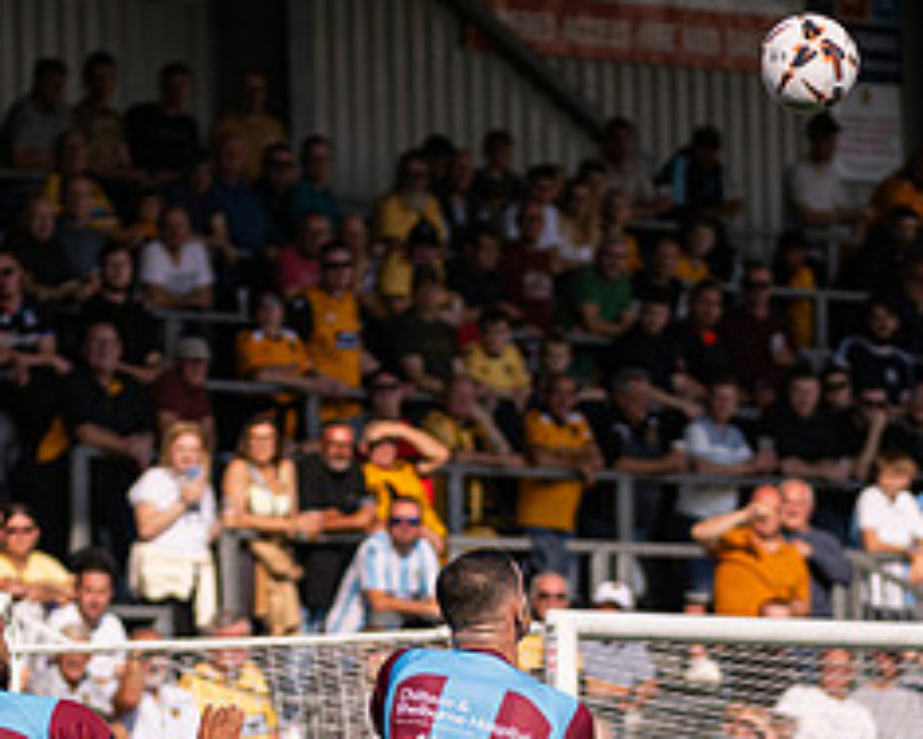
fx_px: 11419
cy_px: 837
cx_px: 251
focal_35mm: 418
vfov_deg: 3.7
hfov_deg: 4.6
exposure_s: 1/5000
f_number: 2.8
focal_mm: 135
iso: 200
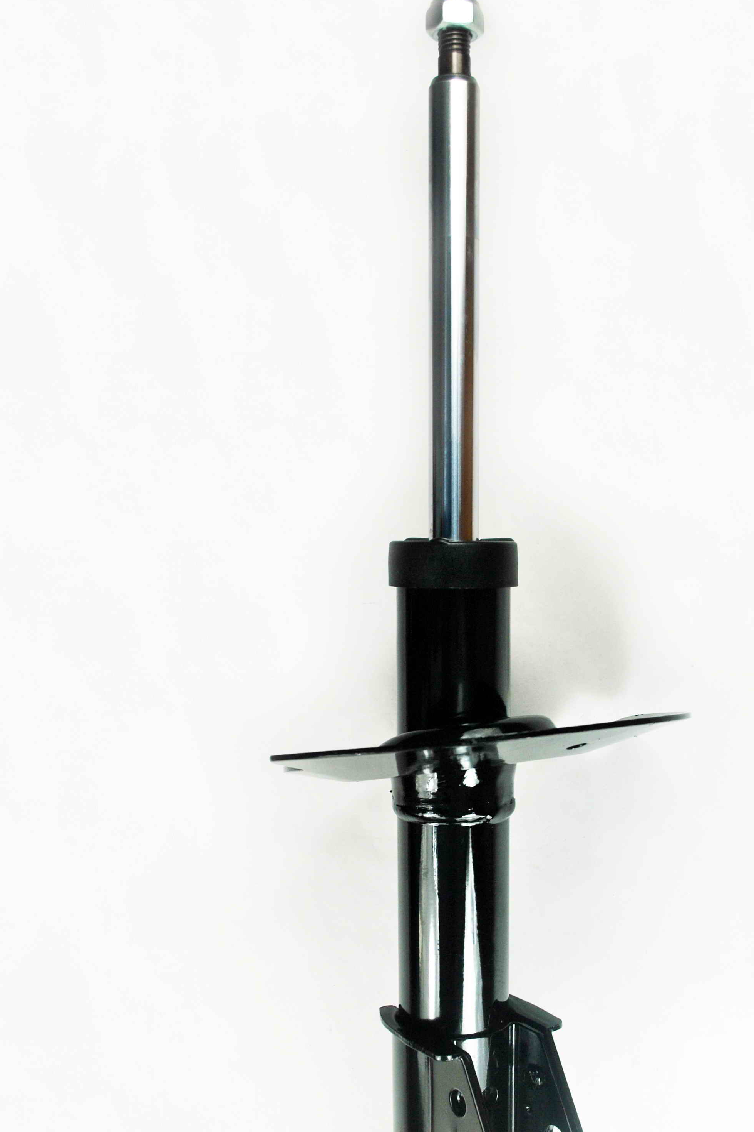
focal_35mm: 40
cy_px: 669
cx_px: 448
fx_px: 1257
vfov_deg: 48.2
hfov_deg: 33.3
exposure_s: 1/125
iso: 125
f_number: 5.6
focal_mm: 20
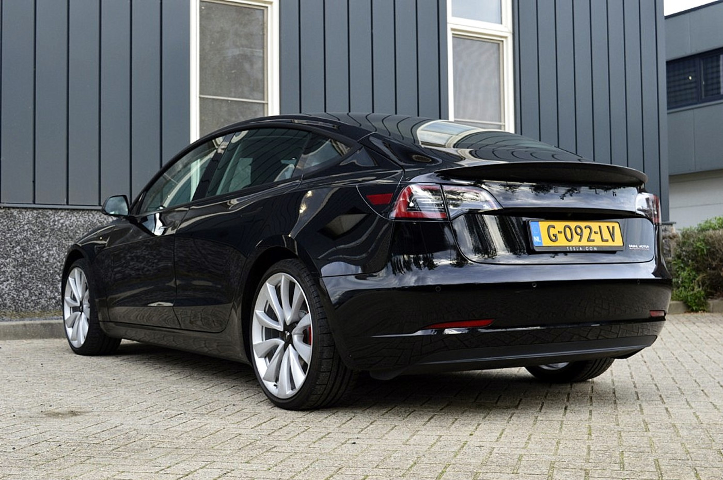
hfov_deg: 38.9
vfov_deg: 26.4
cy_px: 240
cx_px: 362
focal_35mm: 51
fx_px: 1023
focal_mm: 34
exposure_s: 1/60
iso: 400
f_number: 8
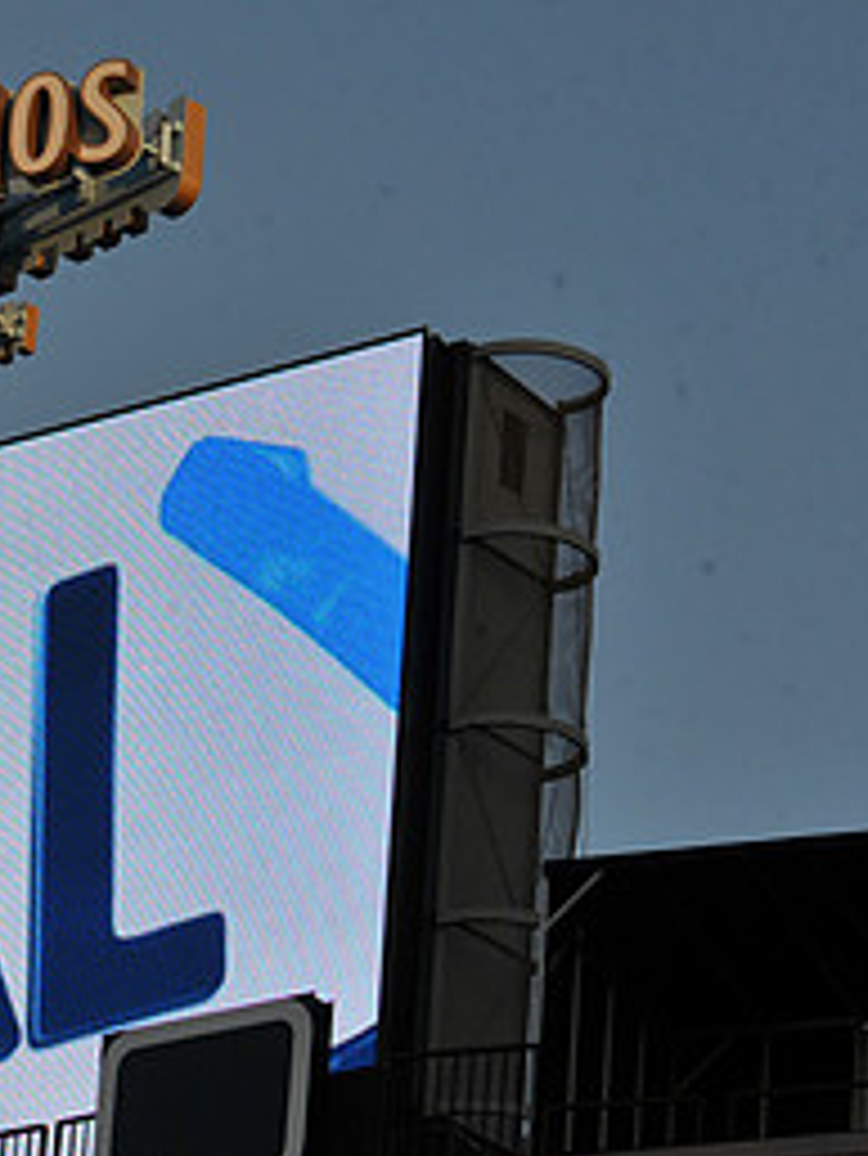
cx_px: -328
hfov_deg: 6.5
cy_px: 796
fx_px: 7617
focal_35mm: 228
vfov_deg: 8.7
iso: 400
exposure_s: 1/500
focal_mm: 105
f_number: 11
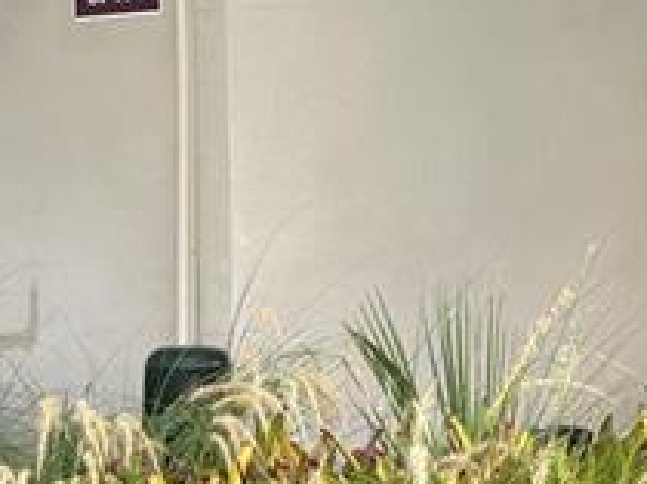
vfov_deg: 11.3
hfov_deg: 15.0
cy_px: -185
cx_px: 783
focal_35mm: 127
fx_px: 2371
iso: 50
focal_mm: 5.96
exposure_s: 1/334
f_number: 1.6
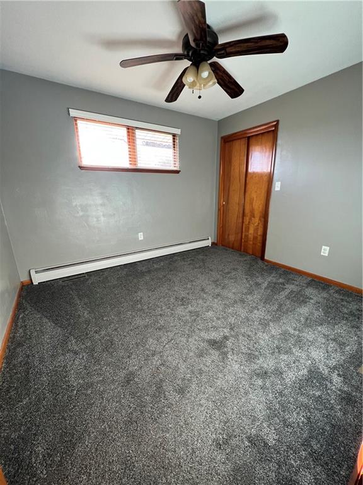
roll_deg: +1.2
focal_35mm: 13
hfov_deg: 89.9
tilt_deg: -15.6
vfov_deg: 106.2
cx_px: 182
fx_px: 182
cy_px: 242
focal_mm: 1.57
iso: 125
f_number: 1.8
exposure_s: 1/99
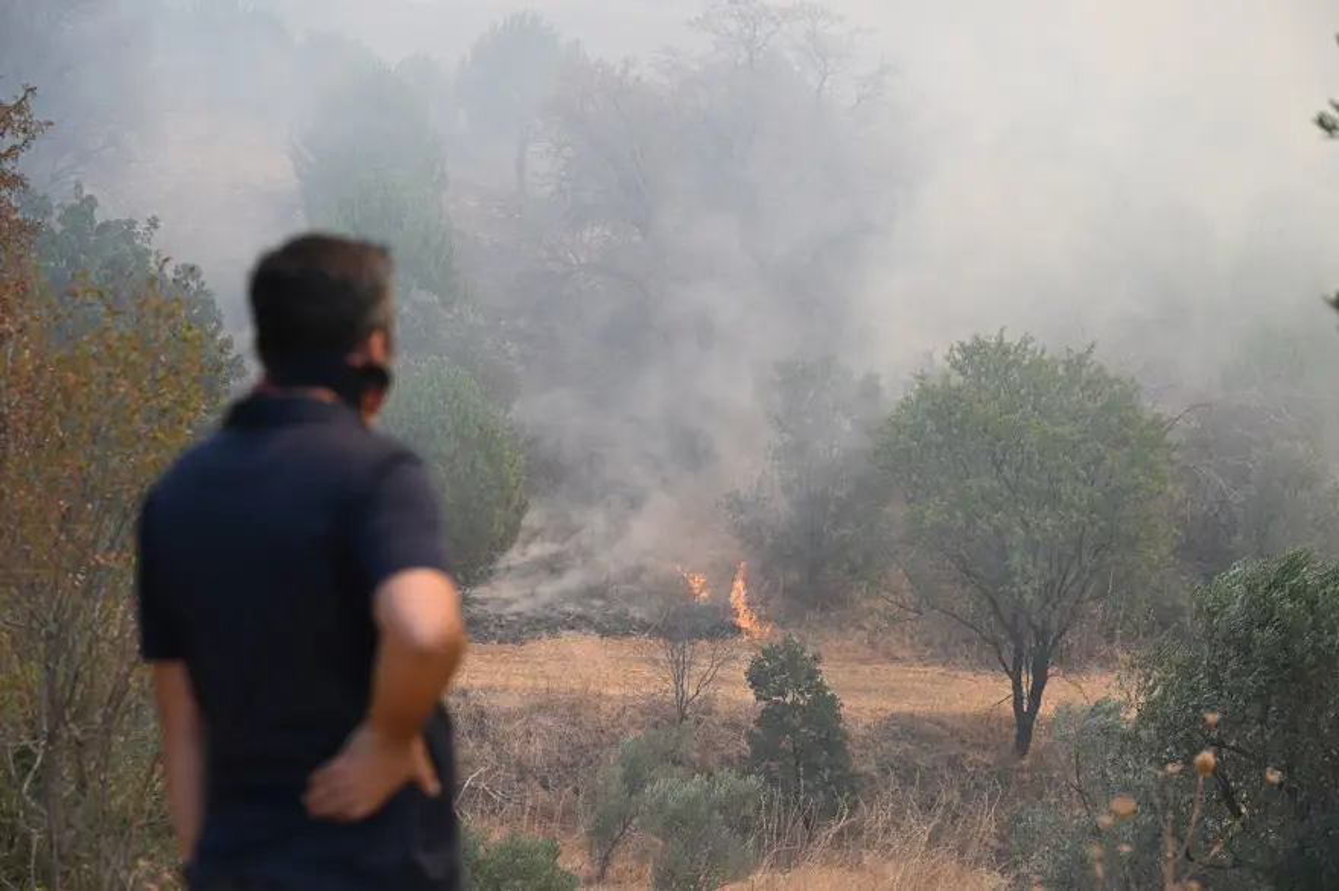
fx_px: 3235
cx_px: 670
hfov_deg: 23.4
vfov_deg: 15.7
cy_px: 446
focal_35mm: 87
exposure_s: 1/500
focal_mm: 87
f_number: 4.5
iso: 160
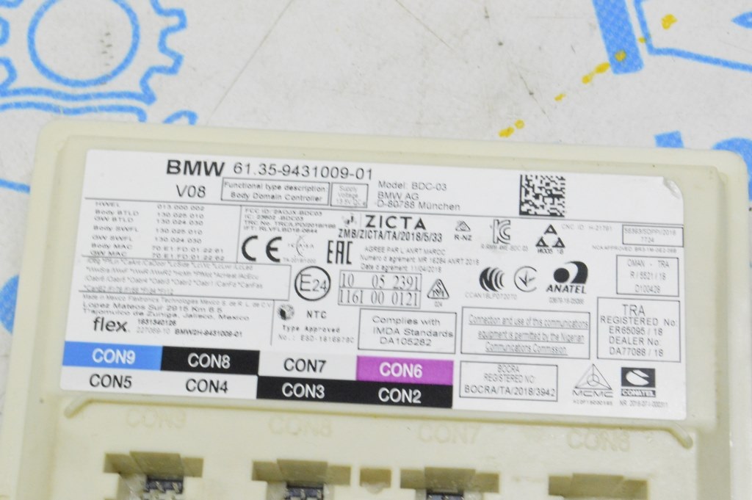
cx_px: 376
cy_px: 250
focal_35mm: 78
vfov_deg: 17.5
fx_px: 1628
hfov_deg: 26.0
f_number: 20
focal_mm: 52
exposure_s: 1/20
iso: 6400
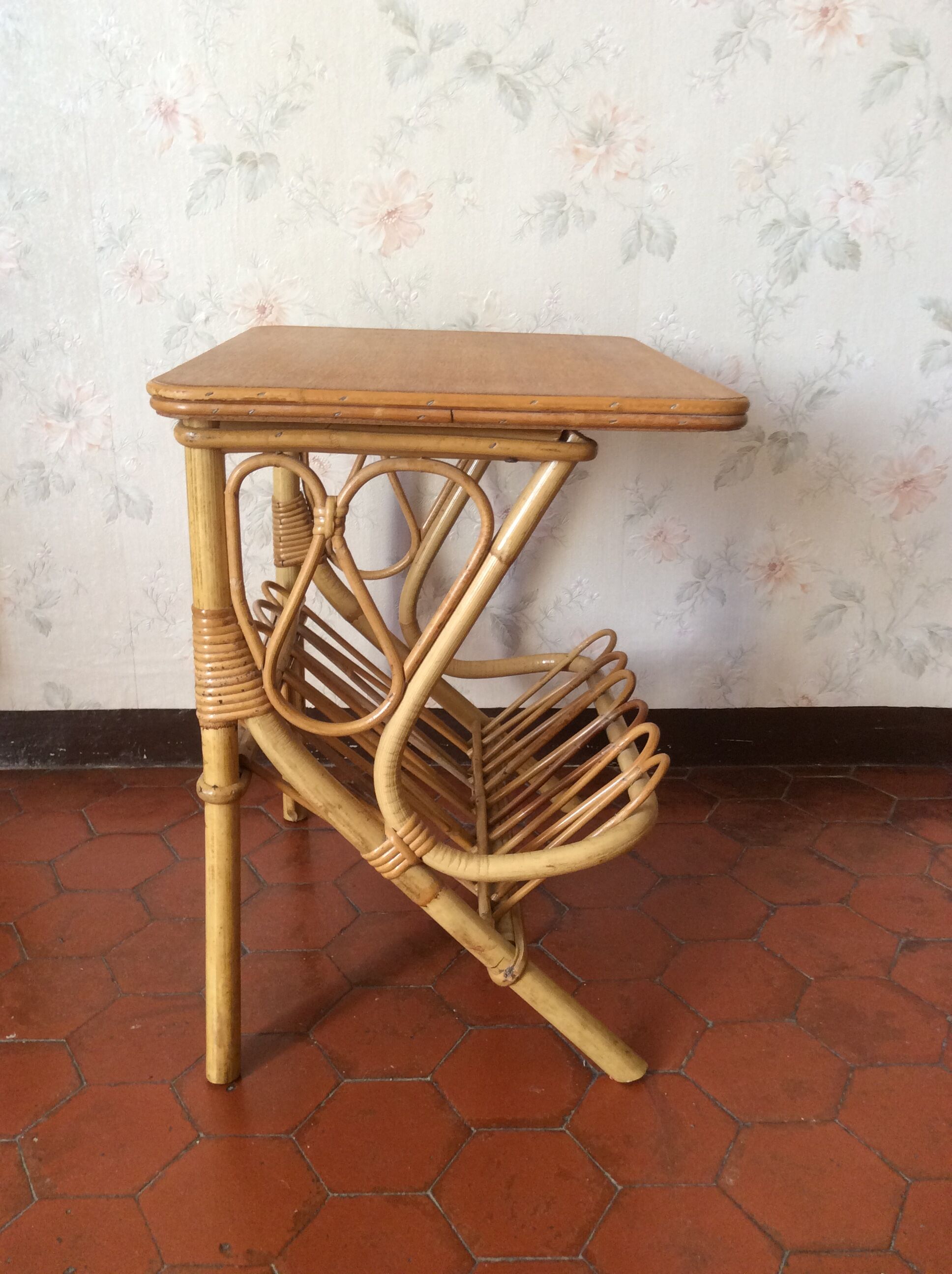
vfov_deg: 56.9
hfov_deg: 44.1
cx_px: 476
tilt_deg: -17.9
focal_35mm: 32
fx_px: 1177
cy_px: 637
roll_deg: -0.9
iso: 64
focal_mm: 3.3
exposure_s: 1/25
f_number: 2.4
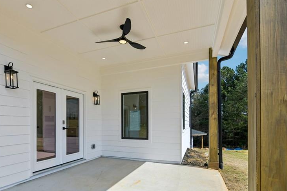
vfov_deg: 58.2
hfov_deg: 80.9
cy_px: 126
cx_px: 126
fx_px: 167
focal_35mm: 21
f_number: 9
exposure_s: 1/1600
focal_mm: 15
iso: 400
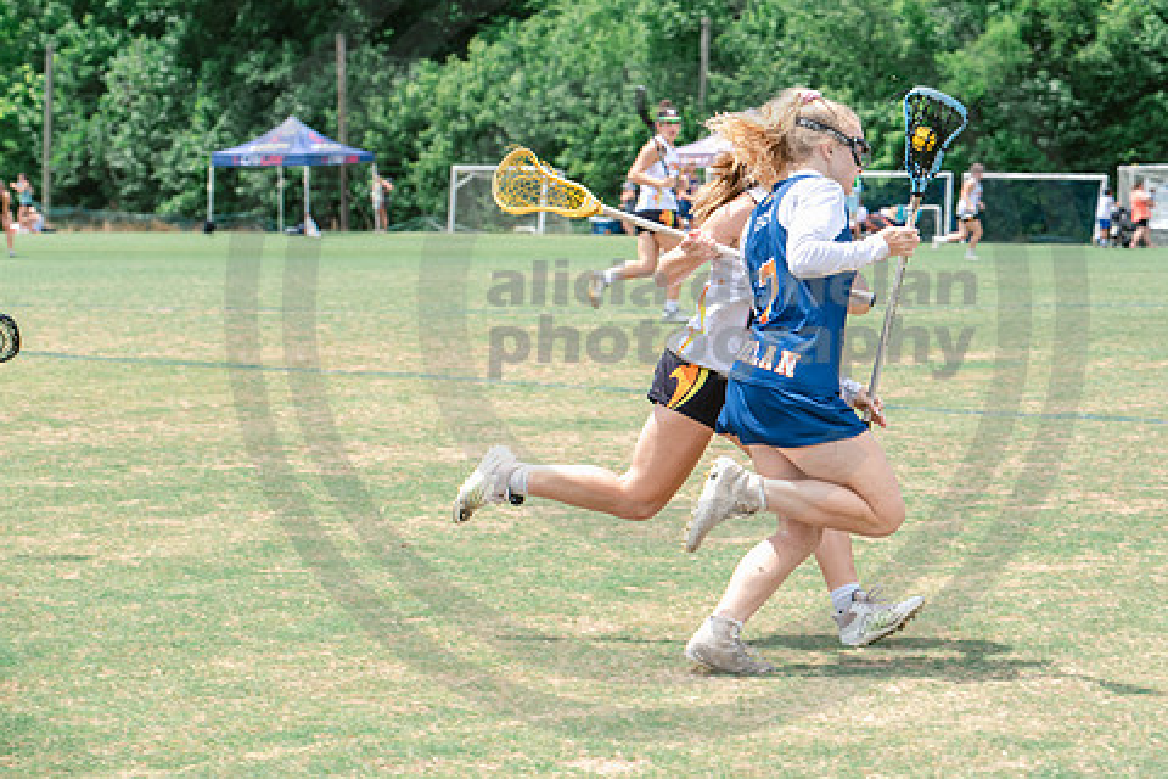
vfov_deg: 10.3
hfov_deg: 15.4
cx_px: 657
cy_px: 310
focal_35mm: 133
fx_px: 4315
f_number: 7.1
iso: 250
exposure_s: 1/800
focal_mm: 110
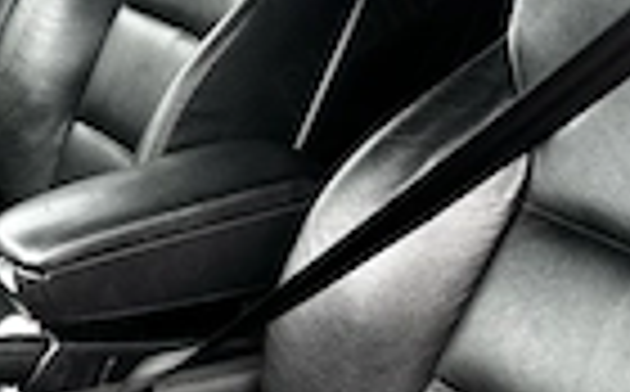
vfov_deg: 16.3
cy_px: 50
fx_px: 1354
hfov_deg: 25.8
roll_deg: +3.6
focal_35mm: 79
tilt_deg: -16.4
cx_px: 153
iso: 40
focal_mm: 5.96
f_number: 1.6
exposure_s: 1/155
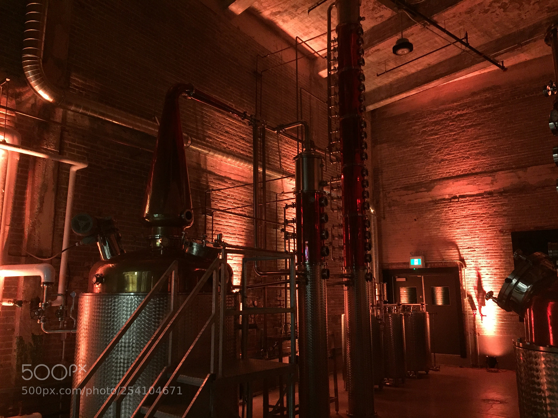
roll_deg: +0.8
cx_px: 279
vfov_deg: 48.2
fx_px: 467
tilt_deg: +10.6
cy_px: 209
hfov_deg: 61.7
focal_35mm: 29
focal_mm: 4.15
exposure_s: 1/15
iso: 320
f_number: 2.2
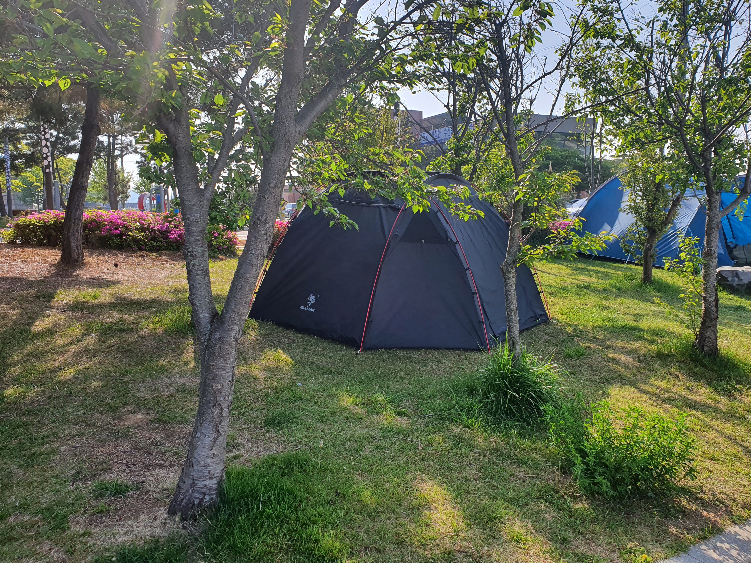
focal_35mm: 28
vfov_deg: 49.7
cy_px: 260
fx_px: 607
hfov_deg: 63.4
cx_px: 388
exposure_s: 1/988
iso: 50
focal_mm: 4.32
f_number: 2.4
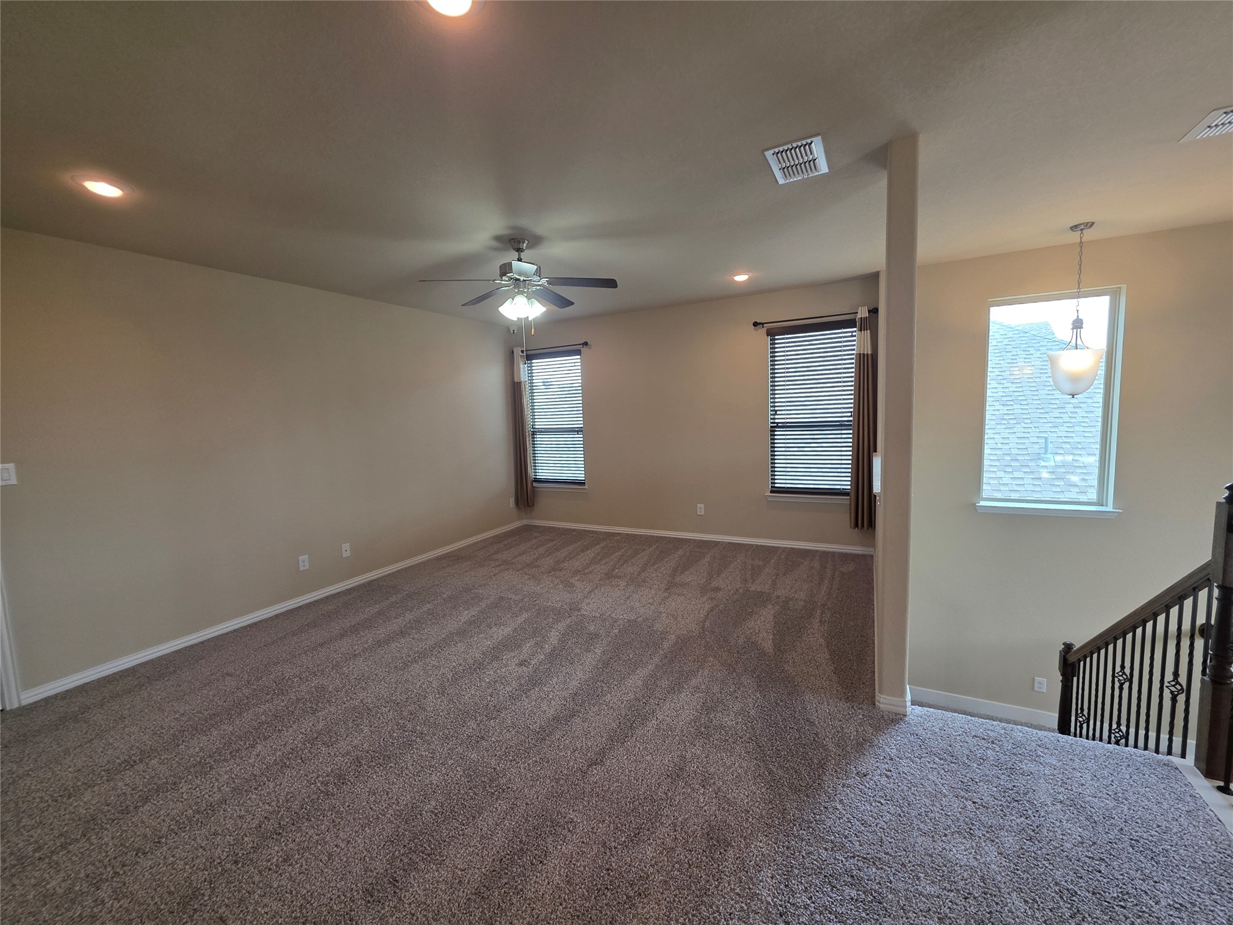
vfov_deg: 89.9
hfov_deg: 106.2
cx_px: 616
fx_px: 463
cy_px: 462
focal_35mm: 13
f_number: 1.9
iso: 125
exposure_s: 1/120
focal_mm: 2.2
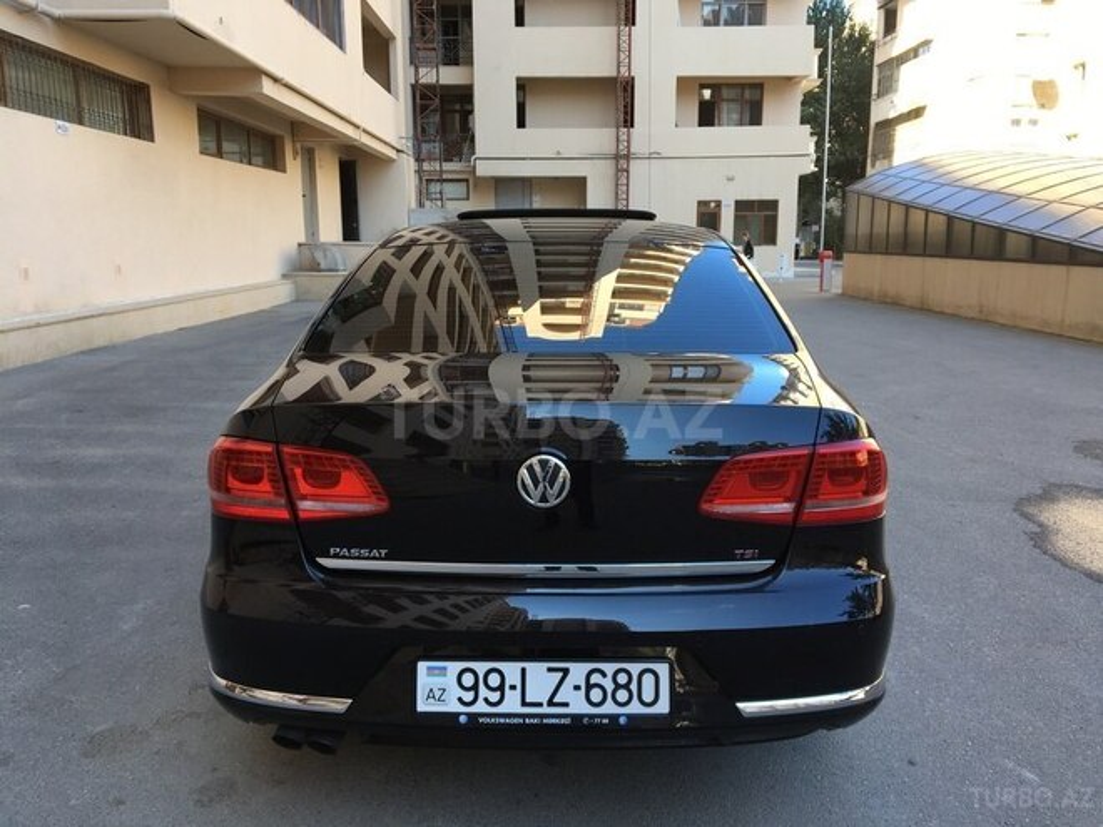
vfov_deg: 48.2
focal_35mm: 29
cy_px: 414
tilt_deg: -9.5
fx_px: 924
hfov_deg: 61.7
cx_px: 552
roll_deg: +0.0
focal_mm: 4.15
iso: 25
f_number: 2.2
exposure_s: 1/149
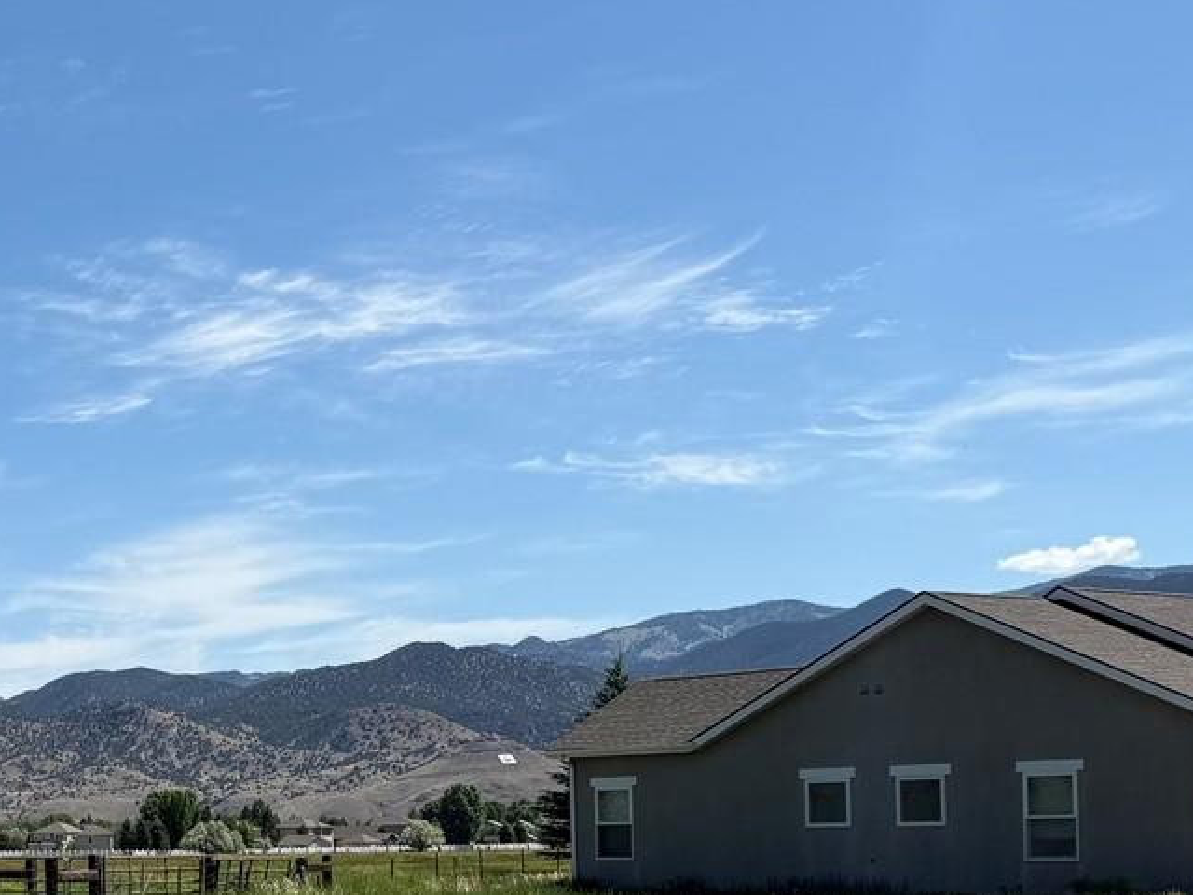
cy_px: 817
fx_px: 2068
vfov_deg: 23.7
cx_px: -248
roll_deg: +1.2
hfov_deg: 28.0
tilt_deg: +0.1
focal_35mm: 60
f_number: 1.78
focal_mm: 6.76
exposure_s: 1/6173
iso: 80
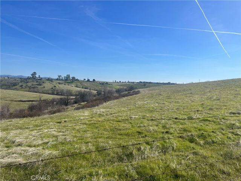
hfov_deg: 67.3
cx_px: 120
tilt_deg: -1.8
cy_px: 90
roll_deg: -0.3
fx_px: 181
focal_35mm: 26
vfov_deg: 53.1
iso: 50
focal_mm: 5.1
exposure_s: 1/4854
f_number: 1.6
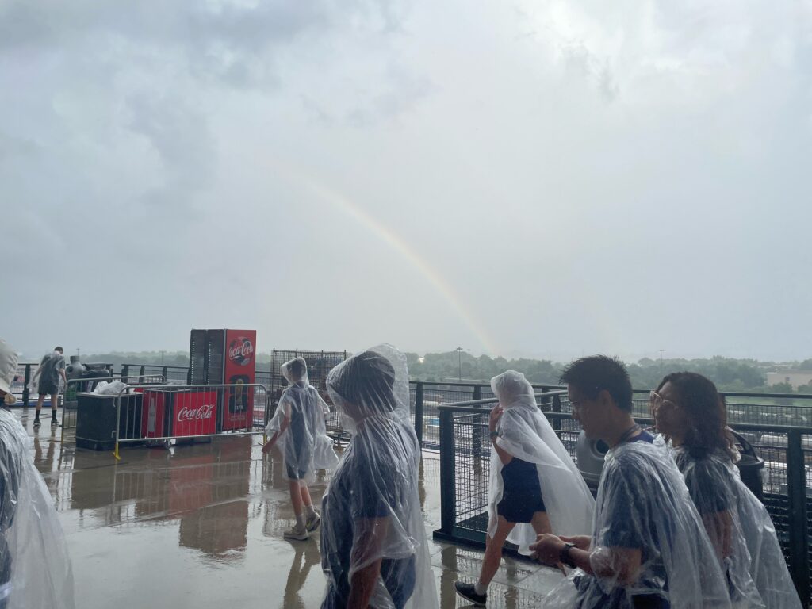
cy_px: 304
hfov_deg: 67.3
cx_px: 406
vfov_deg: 53.1
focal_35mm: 26
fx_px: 610
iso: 32
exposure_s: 1/5814
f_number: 1.6
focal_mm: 4.2
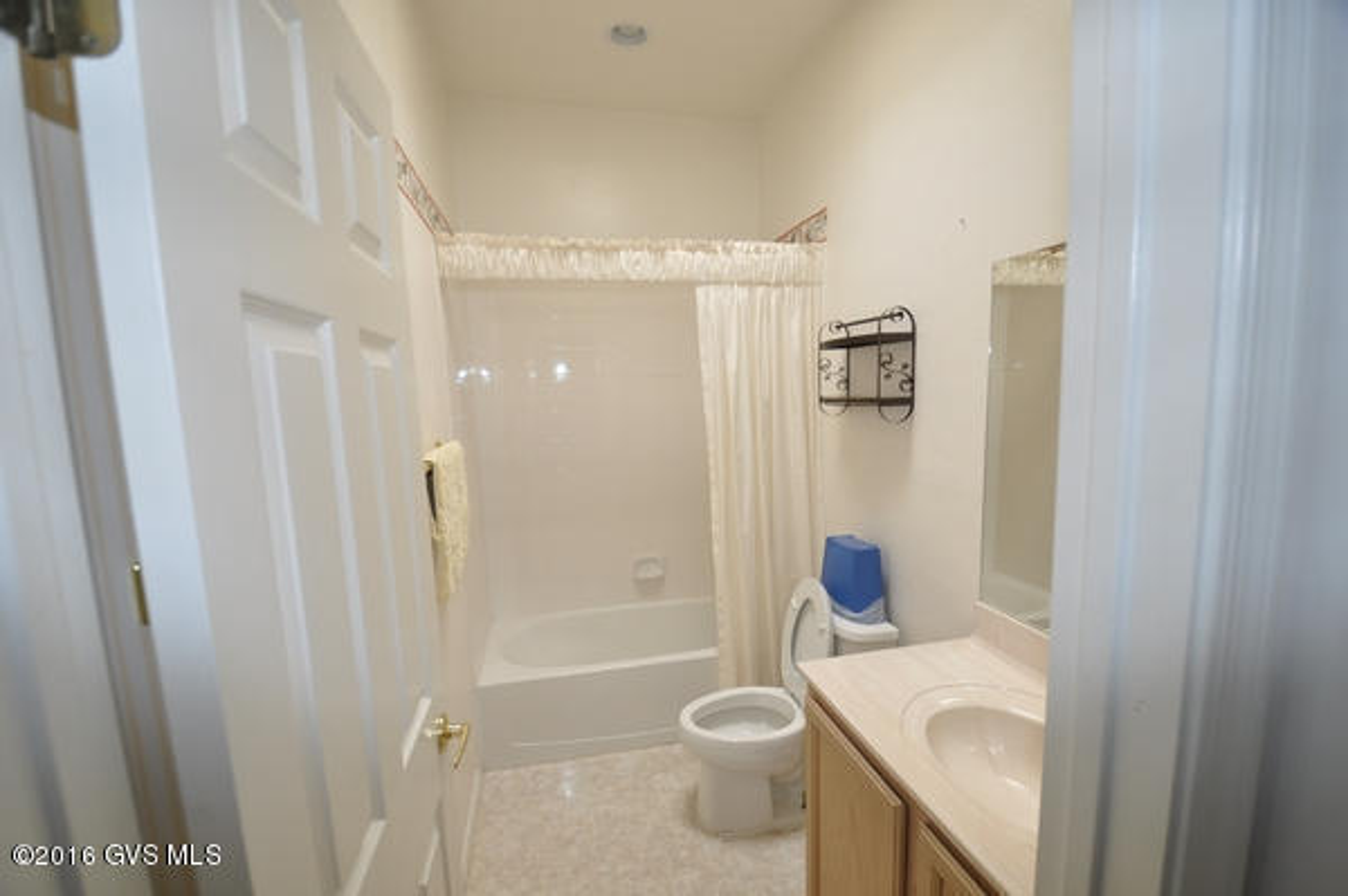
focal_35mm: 15
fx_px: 561
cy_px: 448
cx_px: 674
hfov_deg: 100.4
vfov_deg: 77.2
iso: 200
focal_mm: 10
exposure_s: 1/60
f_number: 4
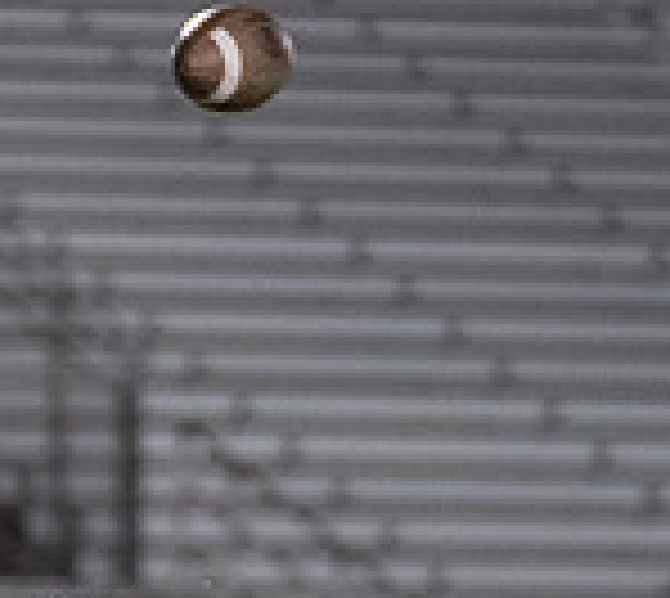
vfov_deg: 2.0
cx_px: -697
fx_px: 17372
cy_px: 1002
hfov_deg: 2.2
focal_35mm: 837
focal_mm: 150
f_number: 2.8
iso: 8000
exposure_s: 1/1000
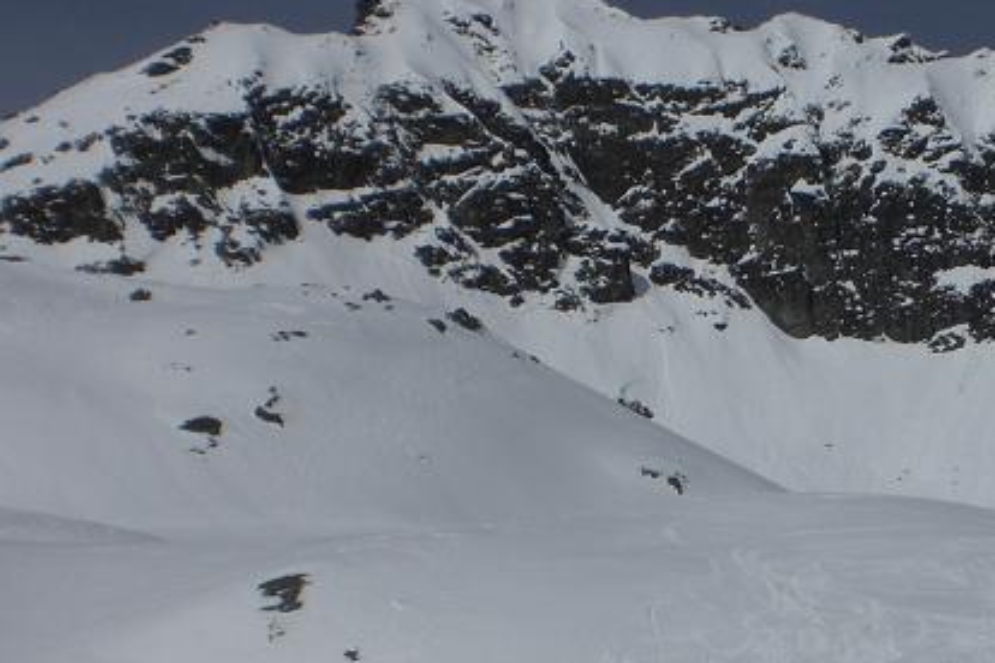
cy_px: 749
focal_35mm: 88
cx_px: 836
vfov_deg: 15.1
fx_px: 2432
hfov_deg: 22.7
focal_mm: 6.3
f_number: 4.4
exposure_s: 1/2000
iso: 50
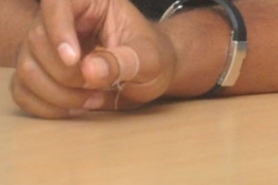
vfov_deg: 2.6
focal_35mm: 521
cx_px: 567
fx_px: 4020
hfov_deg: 3.9
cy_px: -275
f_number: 7.1
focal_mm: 62
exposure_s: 1/125
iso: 1600
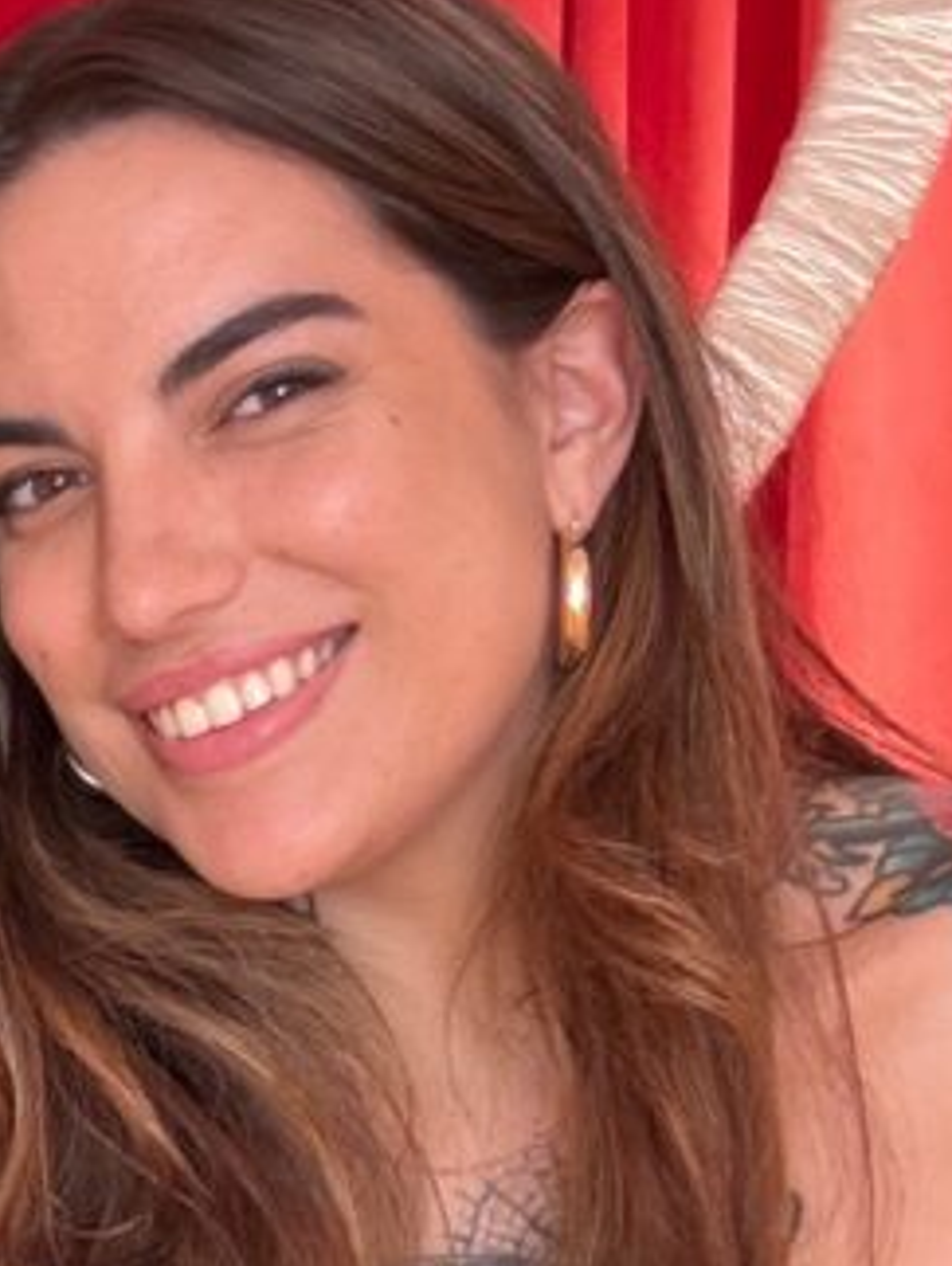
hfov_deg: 14.5
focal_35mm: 95
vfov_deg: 19.6
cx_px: -505
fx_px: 3477
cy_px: 1431
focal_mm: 2.69
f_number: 1.9
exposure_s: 1/60
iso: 200
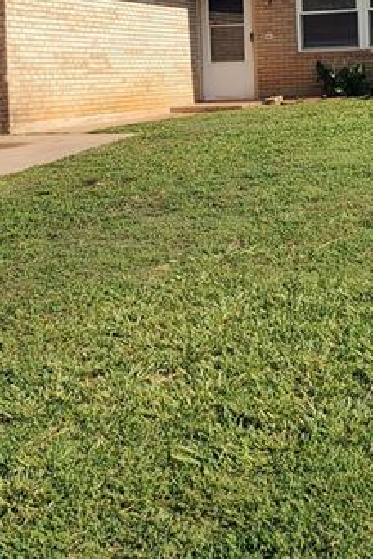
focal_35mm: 81
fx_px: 1259
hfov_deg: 16.9
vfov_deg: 24.5
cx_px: 190
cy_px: 82
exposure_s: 1/1659
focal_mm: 4.3
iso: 50
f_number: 2.4
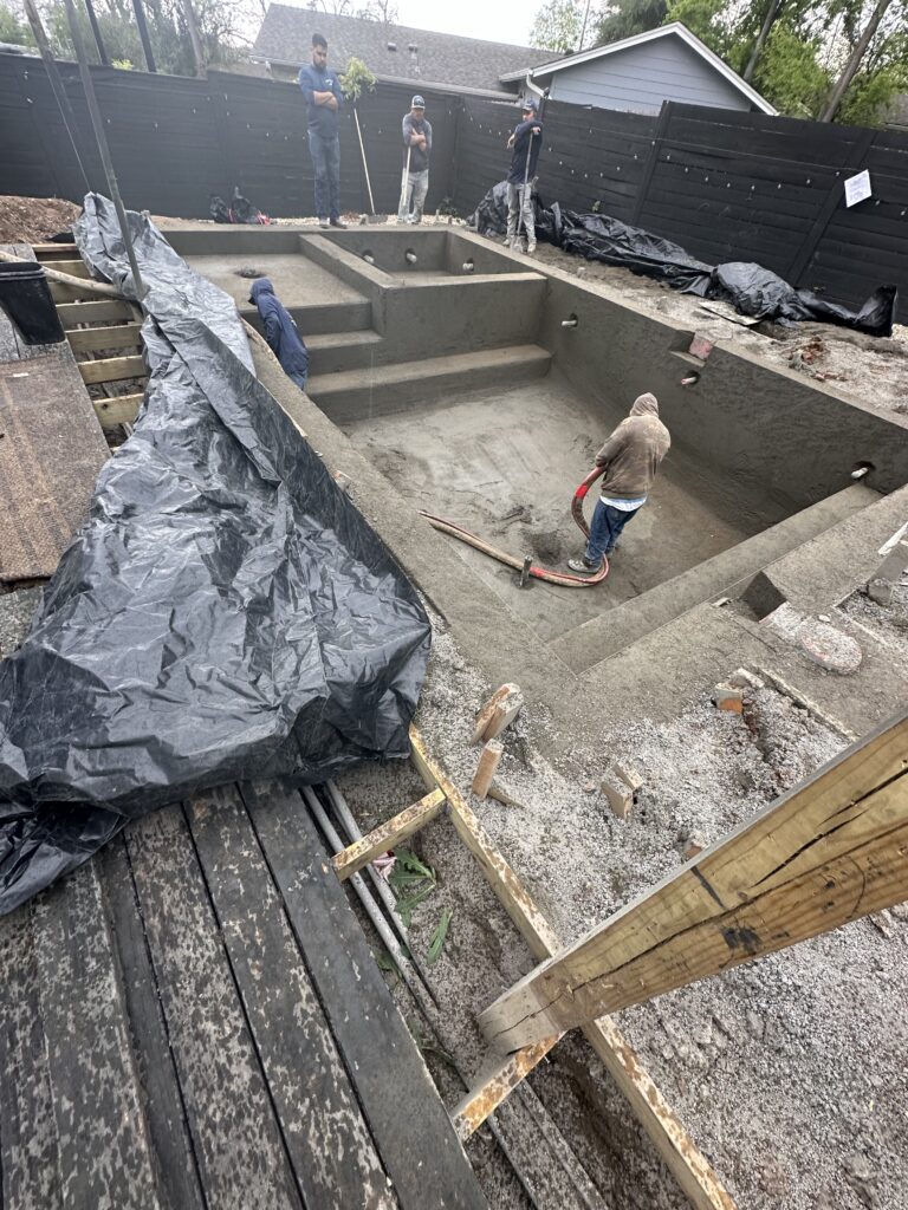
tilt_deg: -46.2
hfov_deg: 85.7
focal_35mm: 14
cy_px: 605
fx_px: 490
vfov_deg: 102.1
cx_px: 454
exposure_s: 1/99
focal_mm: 2.22
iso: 80
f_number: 2.2
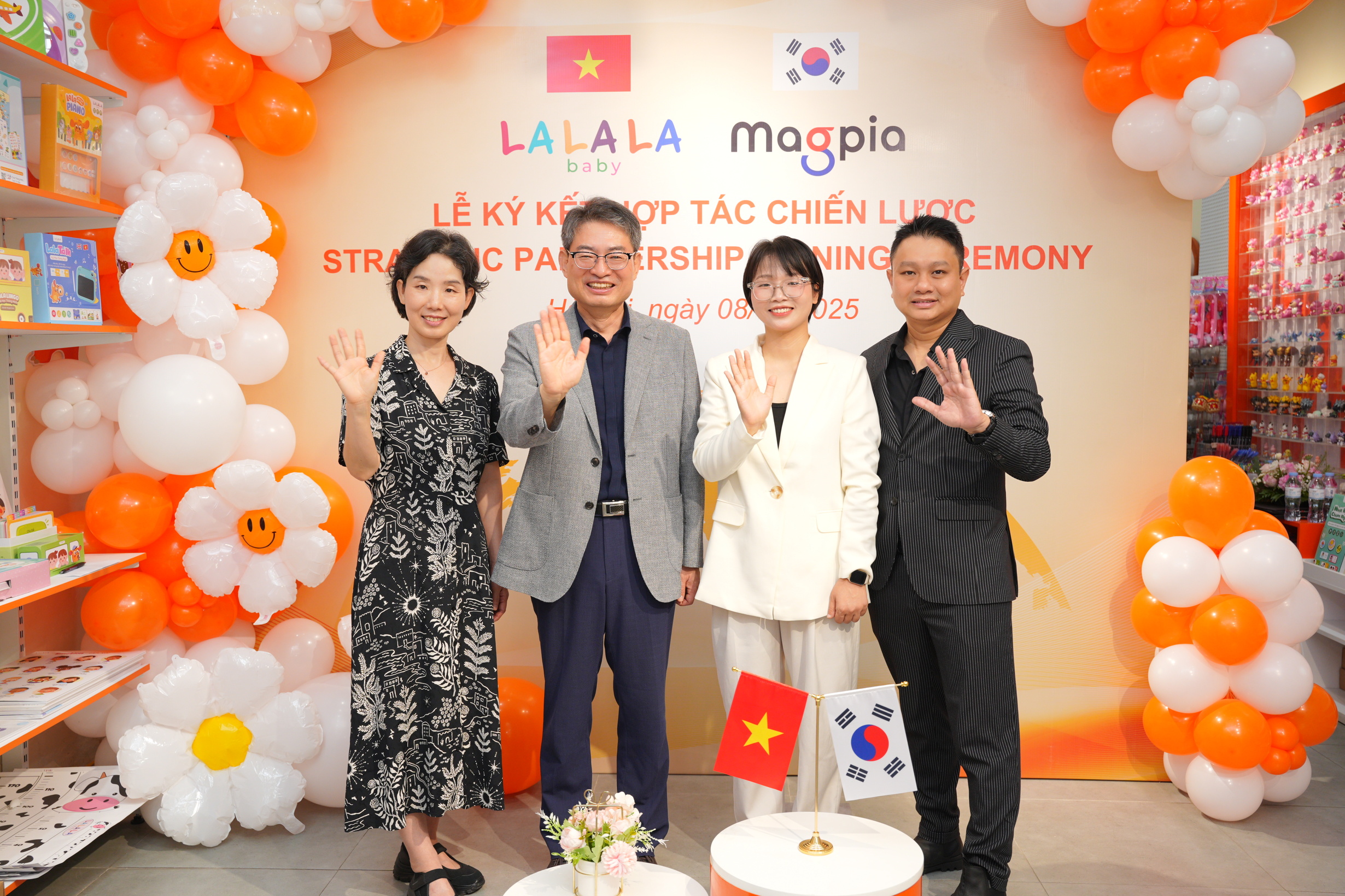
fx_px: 1244
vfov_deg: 39.6
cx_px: 672
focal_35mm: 33
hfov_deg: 56.8
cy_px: 448
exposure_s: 1/250
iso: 800
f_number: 4
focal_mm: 33.3
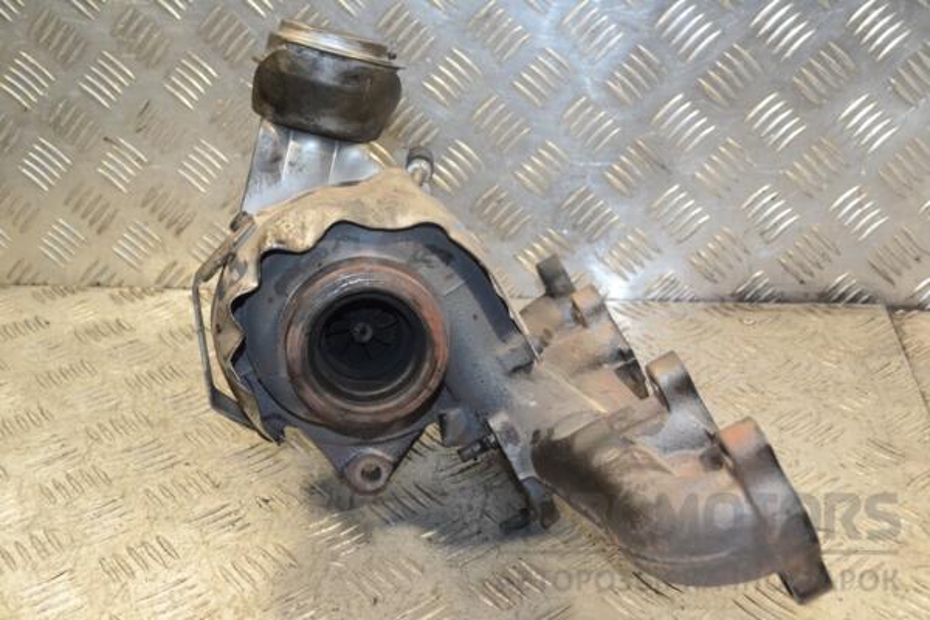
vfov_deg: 29.9
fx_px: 1162
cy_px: 310
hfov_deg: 43.6
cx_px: 465
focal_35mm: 45
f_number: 8
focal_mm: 30
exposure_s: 1/200
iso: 2000
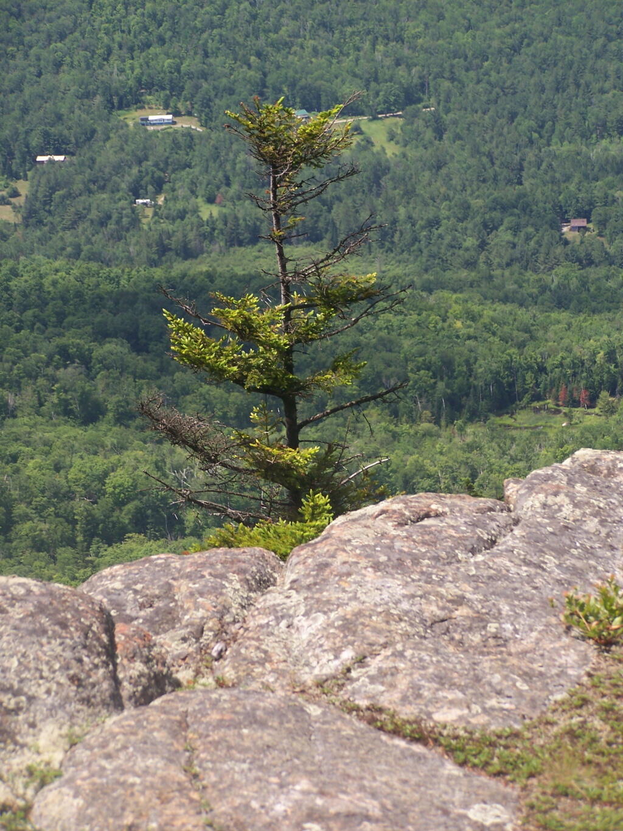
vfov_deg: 14.2
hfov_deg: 10.7
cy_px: 416
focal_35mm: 139
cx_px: 312
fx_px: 3335
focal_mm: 23.1
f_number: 3.2
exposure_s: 1/640
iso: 80
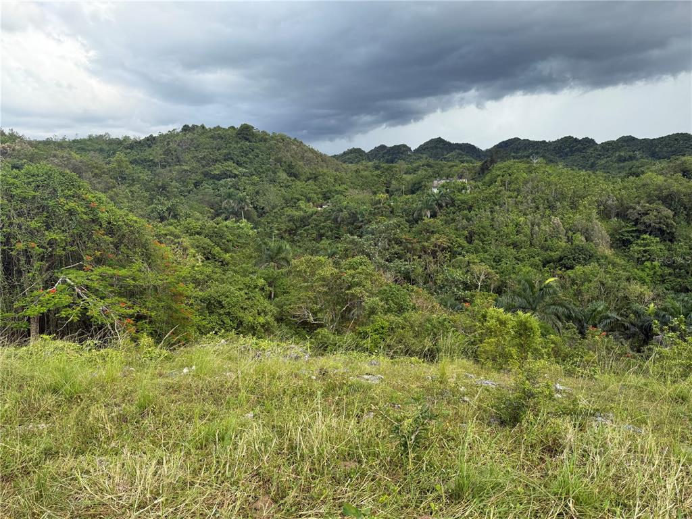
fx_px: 480
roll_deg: +2.3
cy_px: 260
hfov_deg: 71.6
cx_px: 346
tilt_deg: -8.5
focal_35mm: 24
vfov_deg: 56.8
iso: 100
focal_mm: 6.76
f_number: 1.78
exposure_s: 1/1464
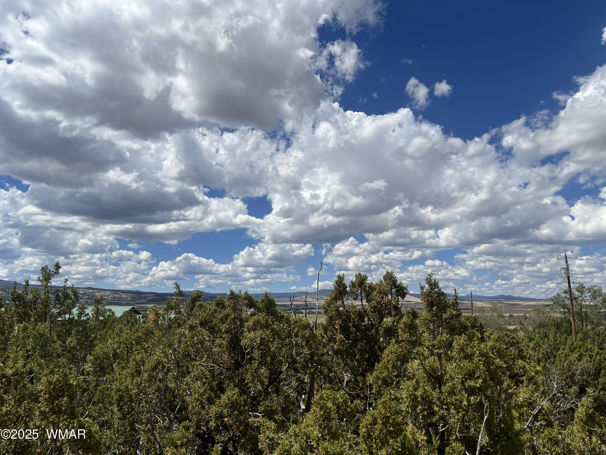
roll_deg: +0.5
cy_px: 228
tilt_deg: +9.8
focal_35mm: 26
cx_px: 303
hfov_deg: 67.3
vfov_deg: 53.1
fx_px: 455
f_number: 1.5
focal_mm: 5.7
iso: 50
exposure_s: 1/9434
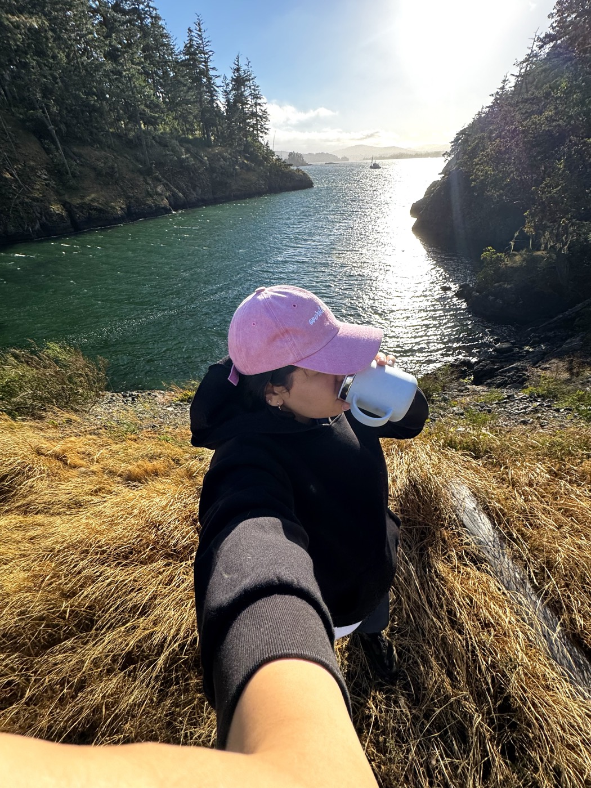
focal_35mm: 14
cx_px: 296
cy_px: 394
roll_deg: +2.0
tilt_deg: -37.5
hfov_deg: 85.7
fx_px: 319
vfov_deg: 102.1
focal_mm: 2.22
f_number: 2.2
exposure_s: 1/556
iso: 40
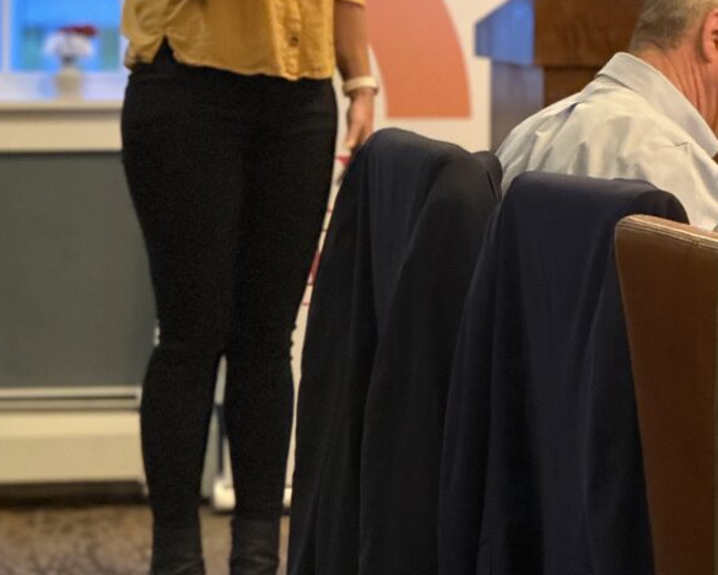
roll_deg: -1.0
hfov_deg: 9.4
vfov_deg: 7.5
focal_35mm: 205
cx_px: 379
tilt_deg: -2.5
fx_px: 4356
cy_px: 64
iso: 1600
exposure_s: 1/30
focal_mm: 15.66
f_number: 2.8
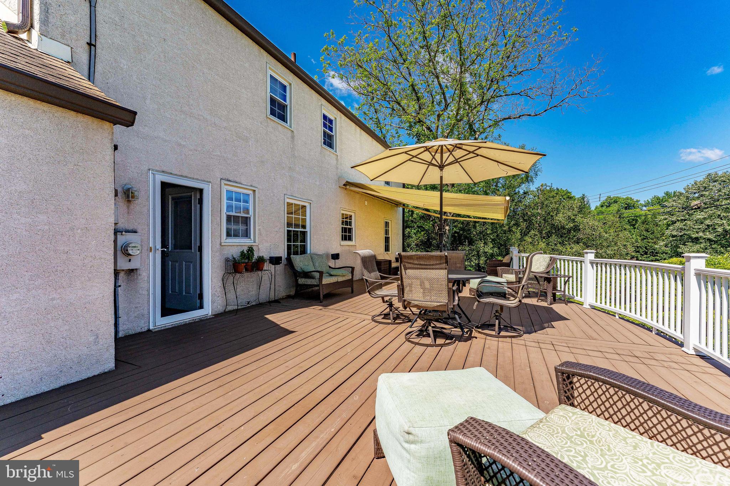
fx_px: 284
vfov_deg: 81.2
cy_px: 243
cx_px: 365
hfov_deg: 104.3
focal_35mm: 14
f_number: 7.1
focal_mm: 14
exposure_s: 1/1600
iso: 320
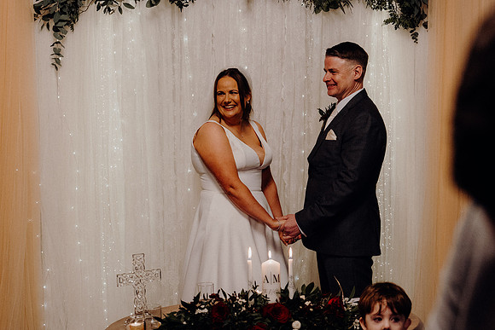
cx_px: 248
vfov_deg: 22.3
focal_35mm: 61
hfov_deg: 32.9
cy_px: 165
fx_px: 839
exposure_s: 1/160
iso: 1600
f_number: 3.5
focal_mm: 41
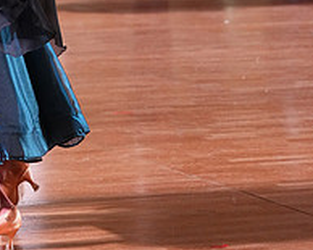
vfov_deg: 5.5
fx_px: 2602
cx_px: 4
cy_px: -68
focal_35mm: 281
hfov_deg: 6.9
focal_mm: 100
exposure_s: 1/200
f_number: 4.5
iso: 4000
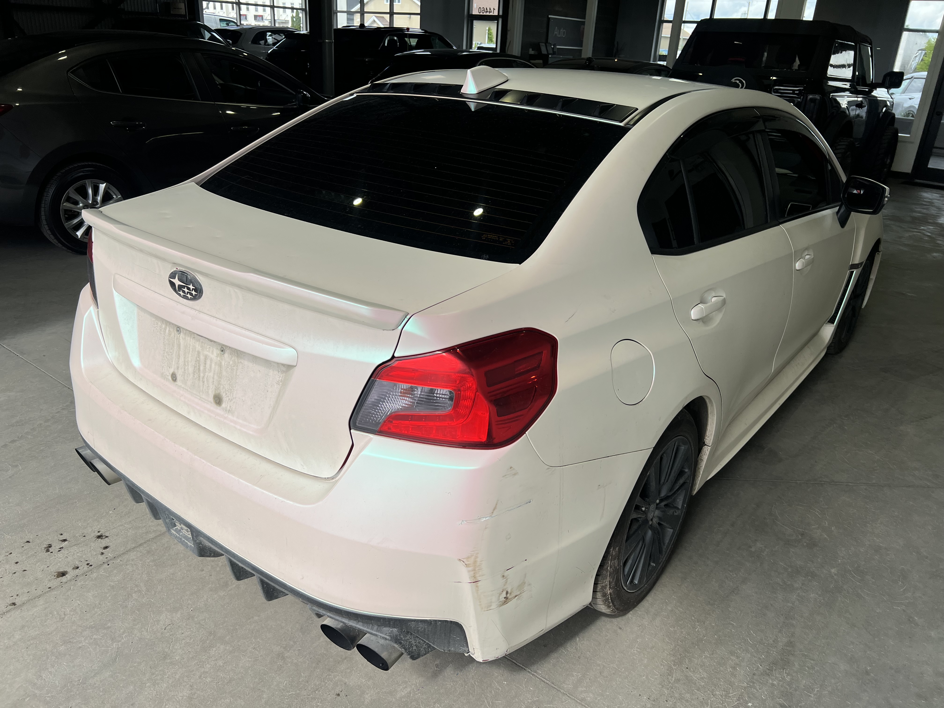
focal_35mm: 26
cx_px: 472
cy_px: 354
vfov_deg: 53.1
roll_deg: -3.2
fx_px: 709
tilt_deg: -22.9
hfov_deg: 67.3
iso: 50
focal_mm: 5.7
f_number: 1.5
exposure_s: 1/1869
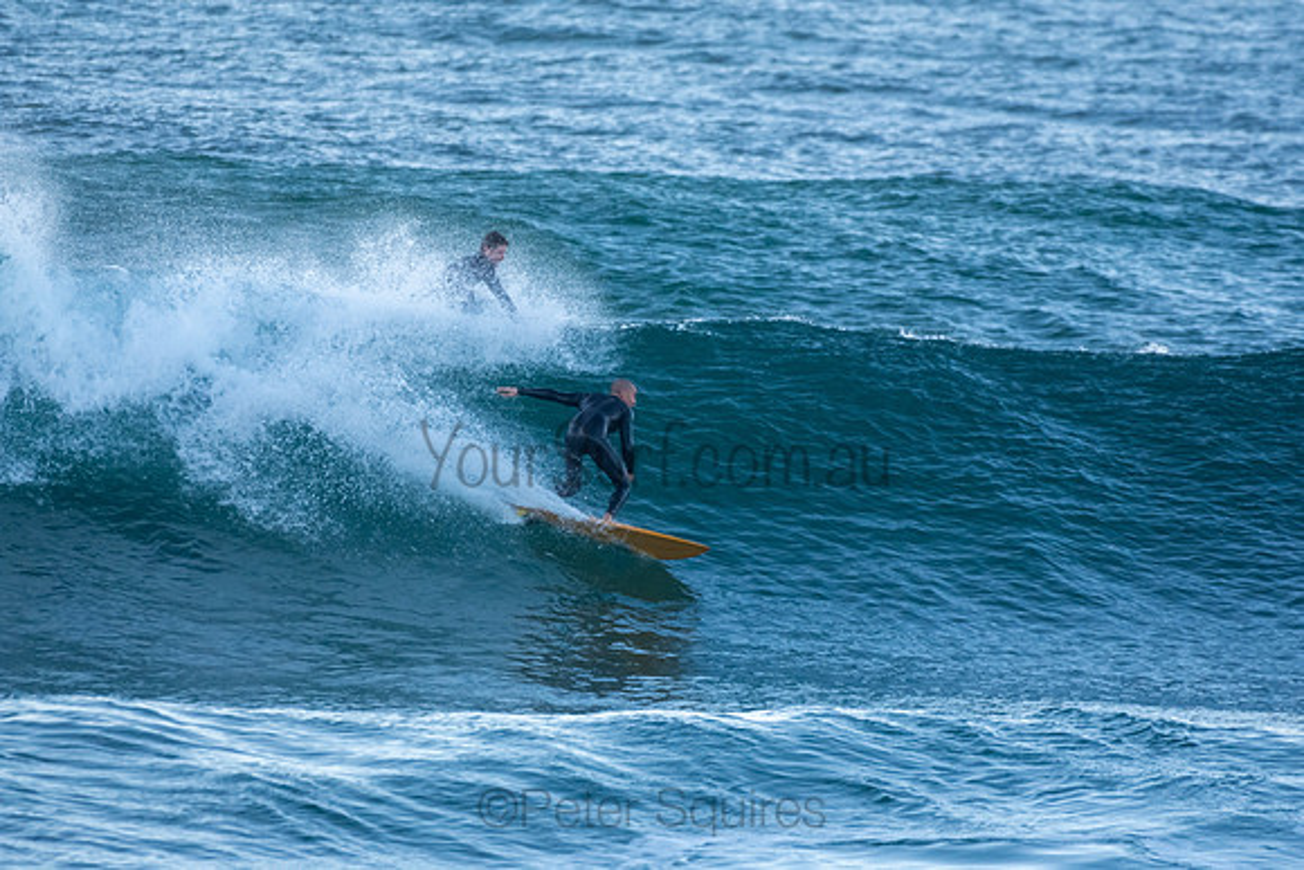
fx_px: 27172
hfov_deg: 2.7
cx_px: 652
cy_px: 435
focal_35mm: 750
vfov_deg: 1.8
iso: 1600
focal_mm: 500
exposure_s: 1/1600
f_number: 5.6
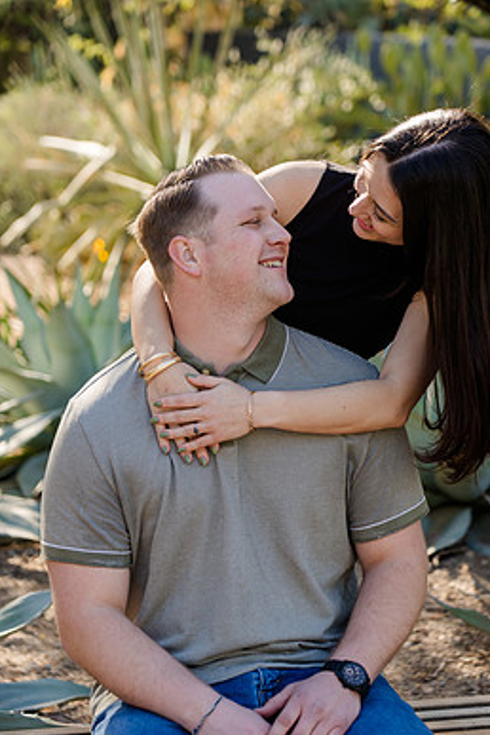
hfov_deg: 12.8
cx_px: 283
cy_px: 397
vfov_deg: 19.1
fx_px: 2184
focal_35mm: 107
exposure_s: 1/200
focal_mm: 92
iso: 160
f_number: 4
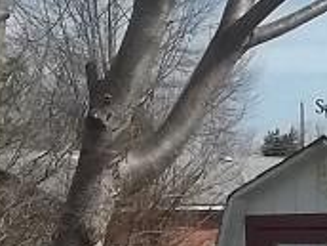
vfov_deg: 10.8
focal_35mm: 134
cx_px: 340
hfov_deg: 14.4
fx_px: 1266
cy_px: 332
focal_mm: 6.5
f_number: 8
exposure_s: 1/160
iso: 64
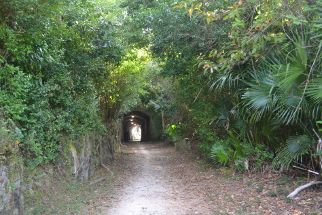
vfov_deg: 35.1
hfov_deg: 50.7
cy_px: 104
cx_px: 153
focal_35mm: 38
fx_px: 340
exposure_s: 1/60
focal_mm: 24
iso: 400
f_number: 4
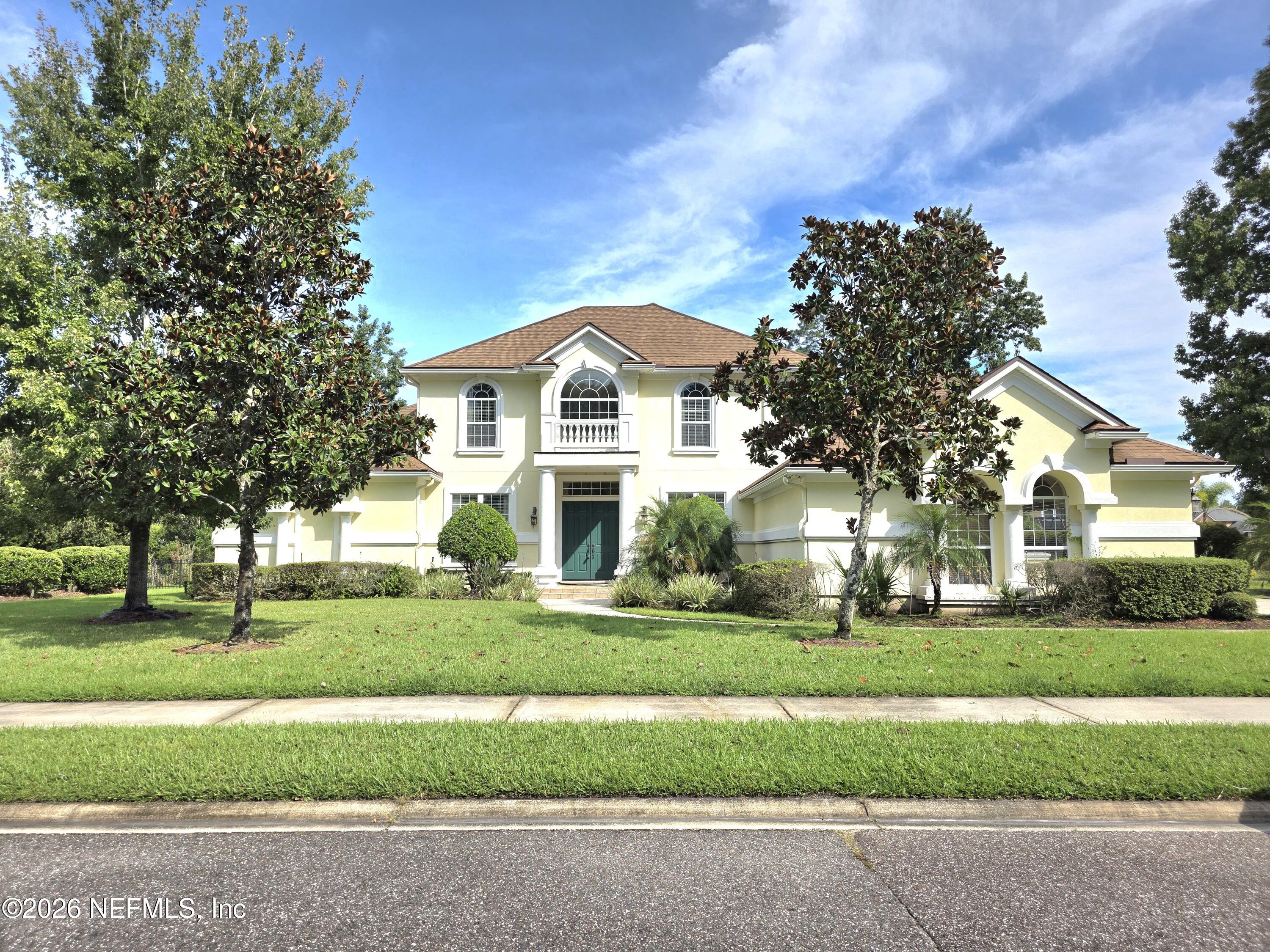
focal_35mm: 23
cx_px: 635
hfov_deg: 73.9
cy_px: 476
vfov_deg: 58.9
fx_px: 844
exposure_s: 1/10000
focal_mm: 6.3
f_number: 1.7
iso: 80
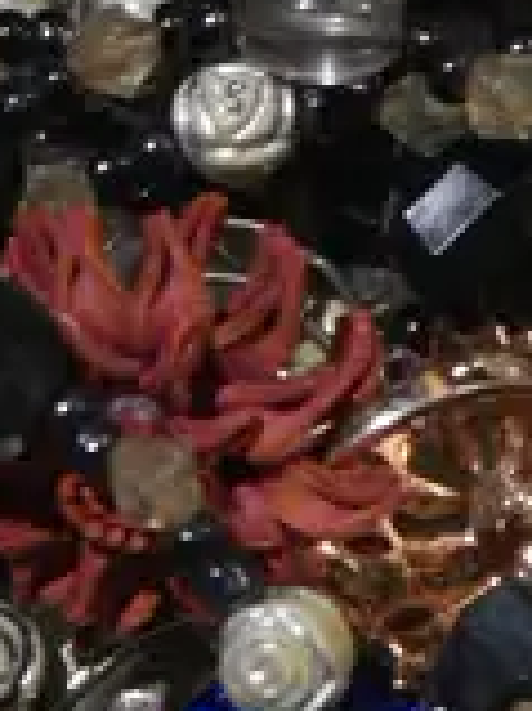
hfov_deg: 5.4
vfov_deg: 7.3
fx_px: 5561
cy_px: -67
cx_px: -130
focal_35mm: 271
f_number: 4.6
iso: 250
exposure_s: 1/60
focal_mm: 21
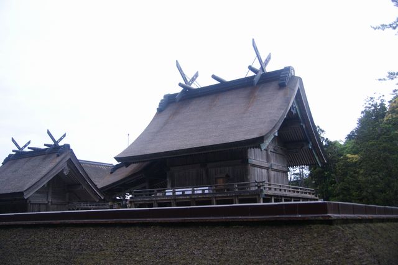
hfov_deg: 53.2
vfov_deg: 36.8
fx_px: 398
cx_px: 199
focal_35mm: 36
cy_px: 132
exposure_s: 1/500
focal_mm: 24
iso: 800
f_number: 4
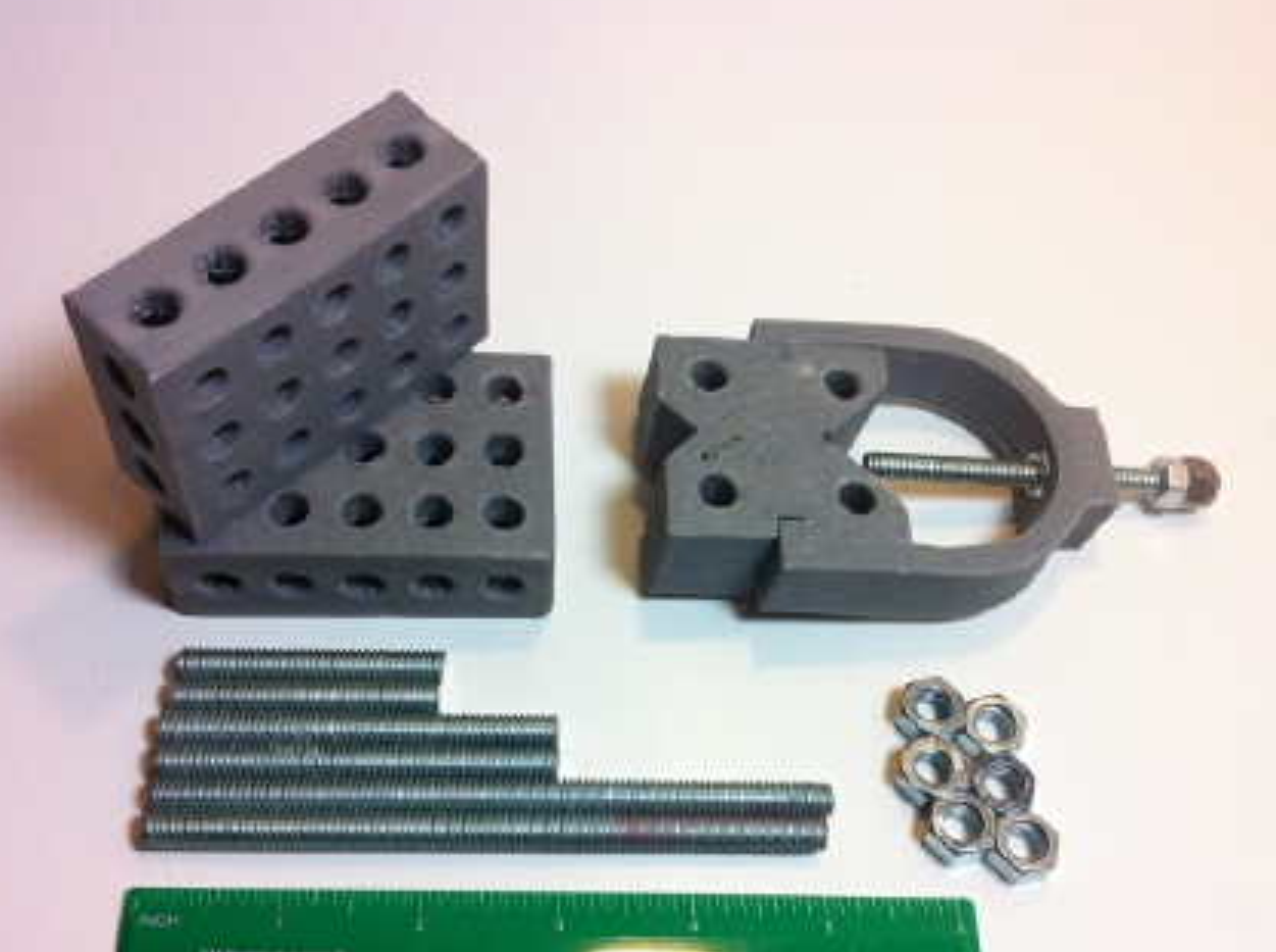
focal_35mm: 45
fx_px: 1655
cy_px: 588
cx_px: 636
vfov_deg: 31.9
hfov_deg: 42.2
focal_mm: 3.85
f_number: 2.8
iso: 100
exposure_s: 1/120
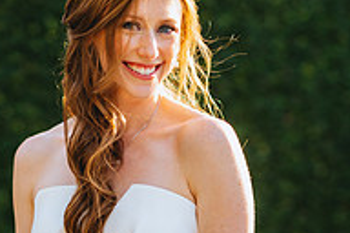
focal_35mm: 257
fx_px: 2498
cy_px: 260
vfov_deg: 5.3
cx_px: 108
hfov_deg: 8.0
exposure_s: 1/800
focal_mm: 85
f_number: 2
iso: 100
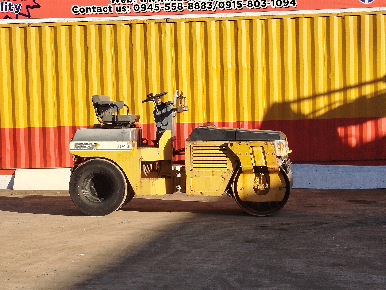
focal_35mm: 31
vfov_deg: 45.4
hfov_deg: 58.4
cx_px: 193
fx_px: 346
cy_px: 145
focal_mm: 5.31
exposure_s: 1/562
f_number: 1.7
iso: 50
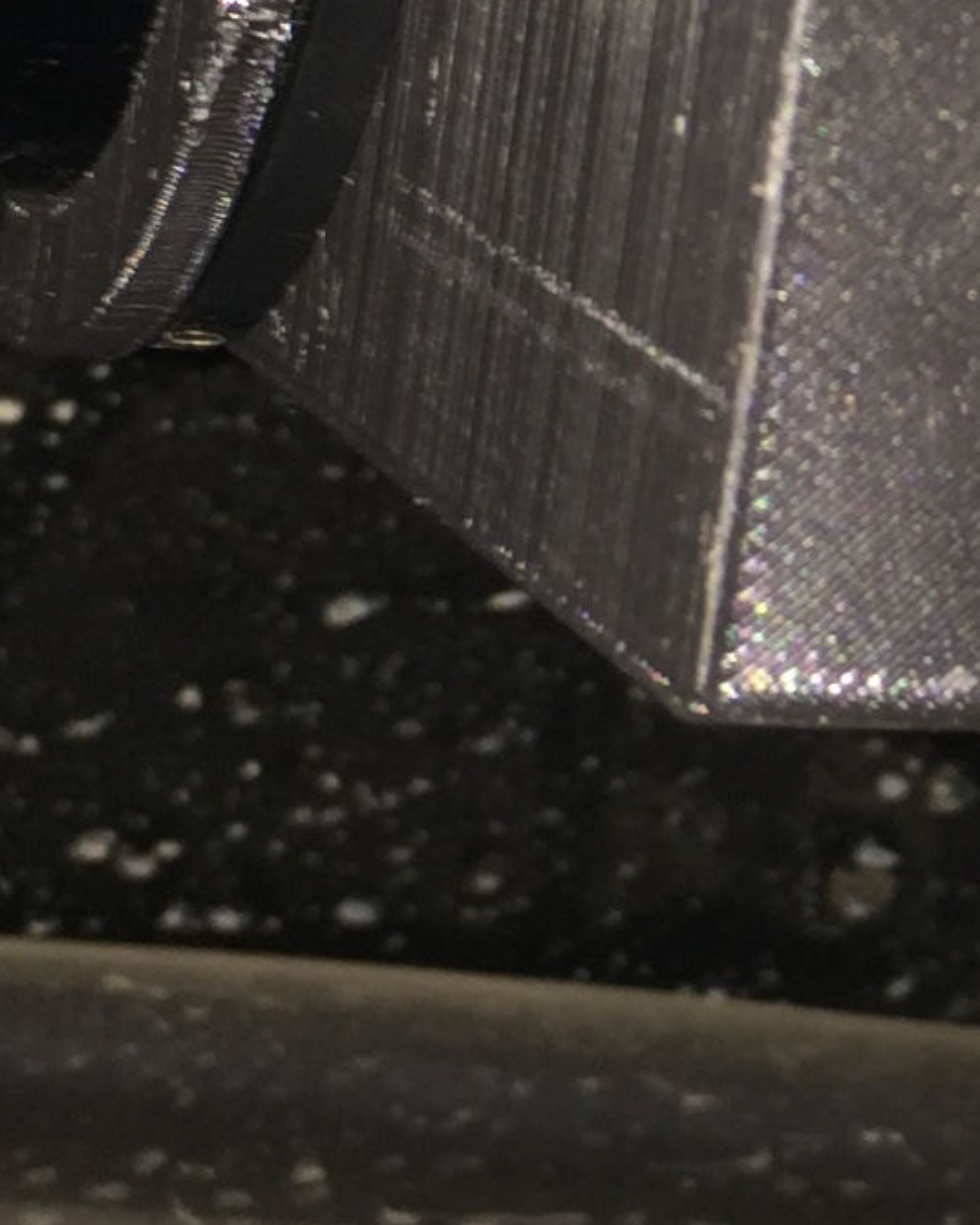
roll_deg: +2.6
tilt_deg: +14.7
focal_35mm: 138
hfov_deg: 10.8
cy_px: 441
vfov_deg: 13.9
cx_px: 1399
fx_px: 5003
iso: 32
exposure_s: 1/21
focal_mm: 4.15
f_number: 2.2
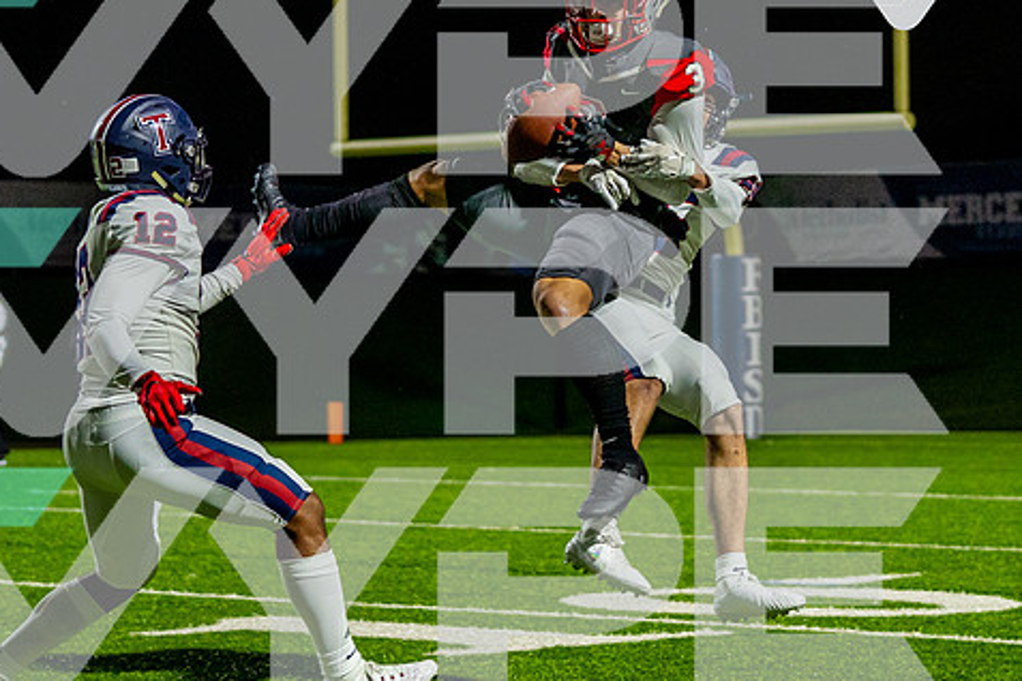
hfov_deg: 14.4
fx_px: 4031
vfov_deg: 9.7
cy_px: 264
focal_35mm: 142
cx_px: 591
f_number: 2.8
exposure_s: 1/1000
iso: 1600
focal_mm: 70
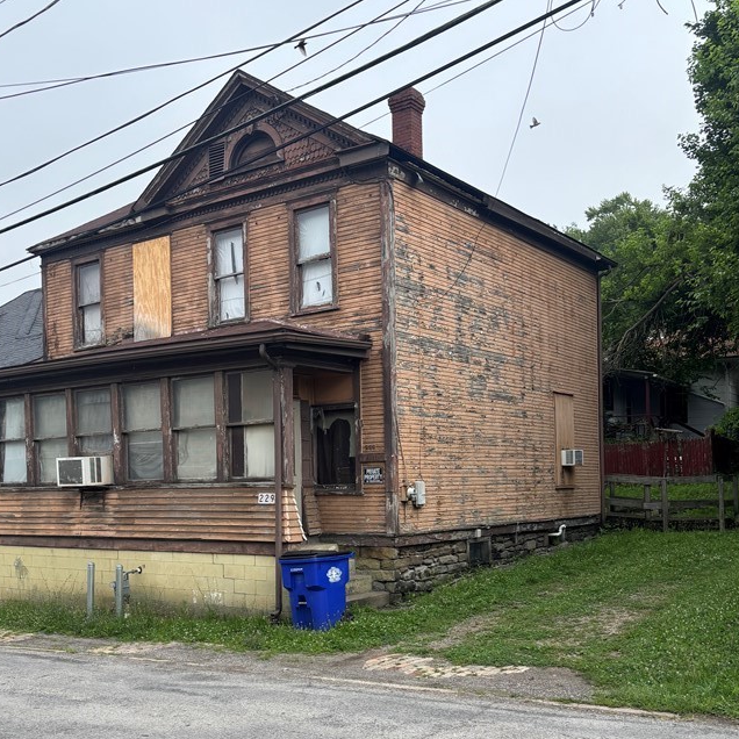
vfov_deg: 44.4
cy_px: 481
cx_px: 322
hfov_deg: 44.8
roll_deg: +0.1
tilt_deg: -0.9
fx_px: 894
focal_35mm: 37
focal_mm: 5.96
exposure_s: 1/1248
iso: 50
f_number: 1.6
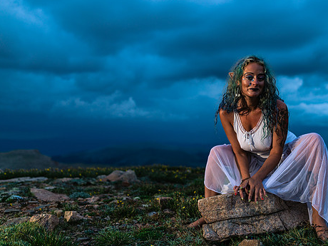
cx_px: 180
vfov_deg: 44.1
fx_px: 303
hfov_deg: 56.7
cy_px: 134
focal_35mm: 32
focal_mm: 24
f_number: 1.4
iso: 100
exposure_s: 1/100
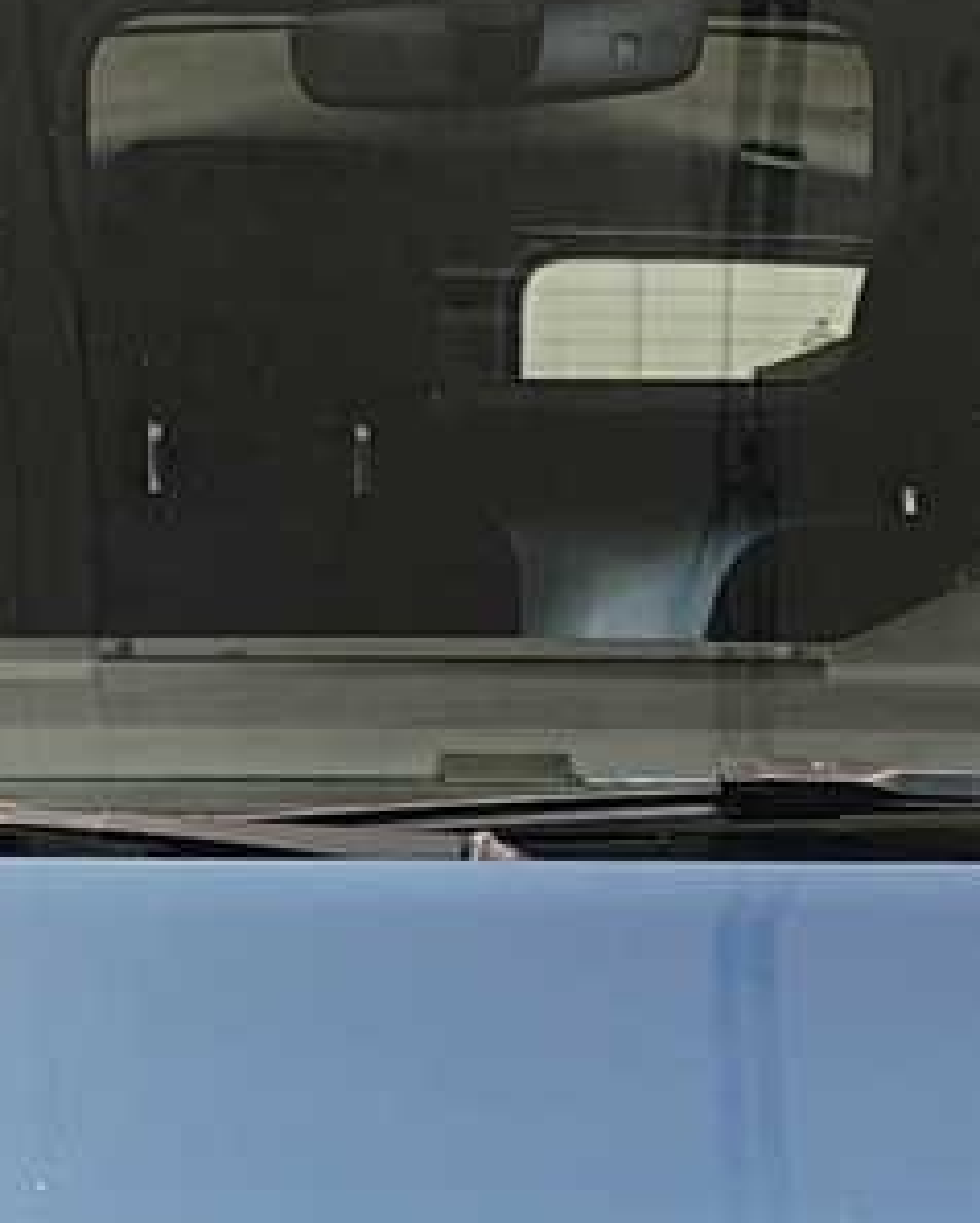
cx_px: 478
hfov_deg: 9.9
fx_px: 5650
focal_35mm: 156
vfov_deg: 11.9
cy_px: 1767
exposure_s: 1/49
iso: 50
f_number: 1.6
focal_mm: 5.4
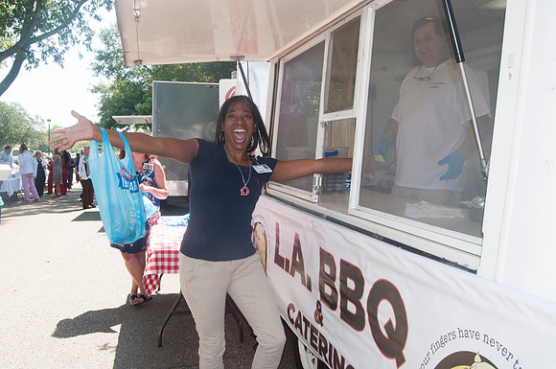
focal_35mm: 30
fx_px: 463
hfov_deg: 62.0
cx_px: 278
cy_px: 184
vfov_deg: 43.5
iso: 200
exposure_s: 1/200
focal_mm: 20
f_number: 10
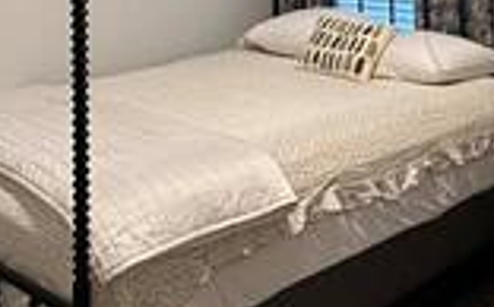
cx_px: 320
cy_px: -114
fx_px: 820
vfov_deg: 19.3
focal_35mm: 61
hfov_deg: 33.3
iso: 500
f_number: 2.2
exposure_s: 1/60
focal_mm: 2.22
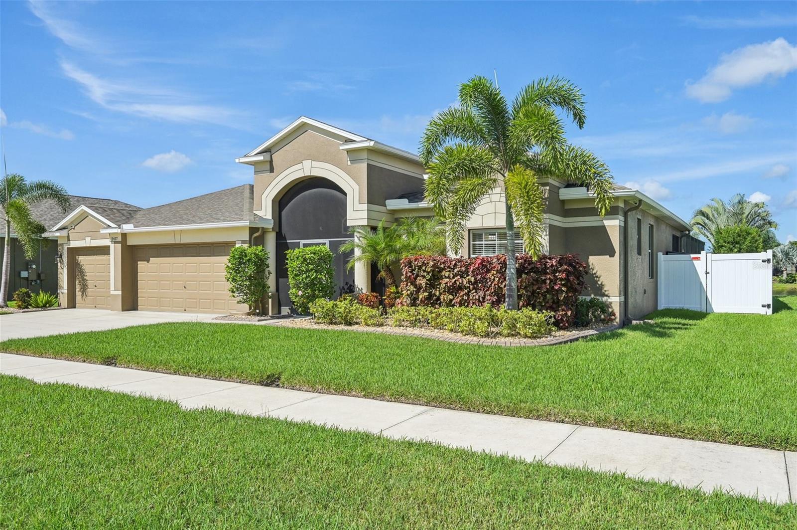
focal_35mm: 25
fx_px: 553
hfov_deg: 71.6
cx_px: 398
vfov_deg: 51.2
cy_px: 265
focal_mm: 25
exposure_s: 1/1600
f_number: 8
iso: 400
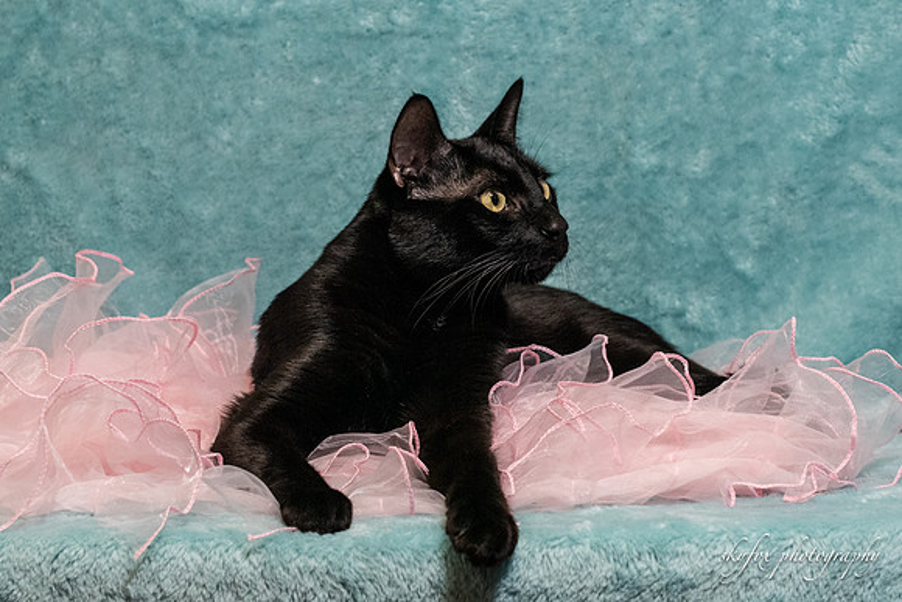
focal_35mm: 77
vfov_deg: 17.6
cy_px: 208
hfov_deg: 26.1
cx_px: 493
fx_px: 1942
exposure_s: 1/125
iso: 3200
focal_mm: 50
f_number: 5.6
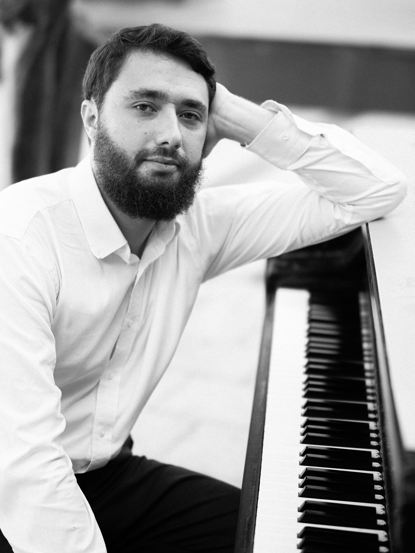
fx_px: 1439
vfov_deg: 21.8
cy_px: 276
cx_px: 208
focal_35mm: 90
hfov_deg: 16.4
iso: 200
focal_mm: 45
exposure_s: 1/800
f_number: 1.2
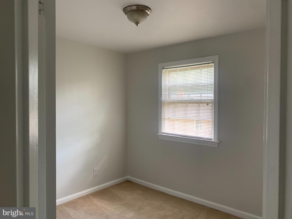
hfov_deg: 67.3
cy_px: 110
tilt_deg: -1.4
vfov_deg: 53.1
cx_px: 146
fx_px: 219
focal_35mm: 26
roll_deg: +0.2
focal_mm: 4.25
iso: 200
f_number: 1.8
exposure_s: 1/60
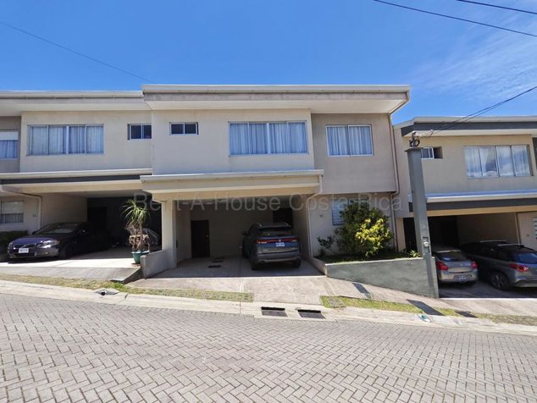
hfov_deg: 94.5
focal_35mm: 16
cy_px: 202
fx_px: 248
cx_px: 268
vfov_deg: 78.1
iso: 50
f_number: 2.2
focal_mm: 1.96
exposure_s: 1/840
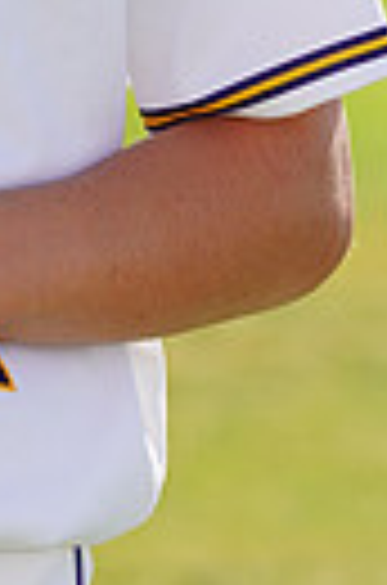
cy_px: -248
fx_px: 16794
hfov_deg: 1.3
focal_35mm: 1036
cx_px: -256
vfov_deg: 2.0
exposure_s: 1/250
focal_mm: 232
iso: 100
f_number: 8
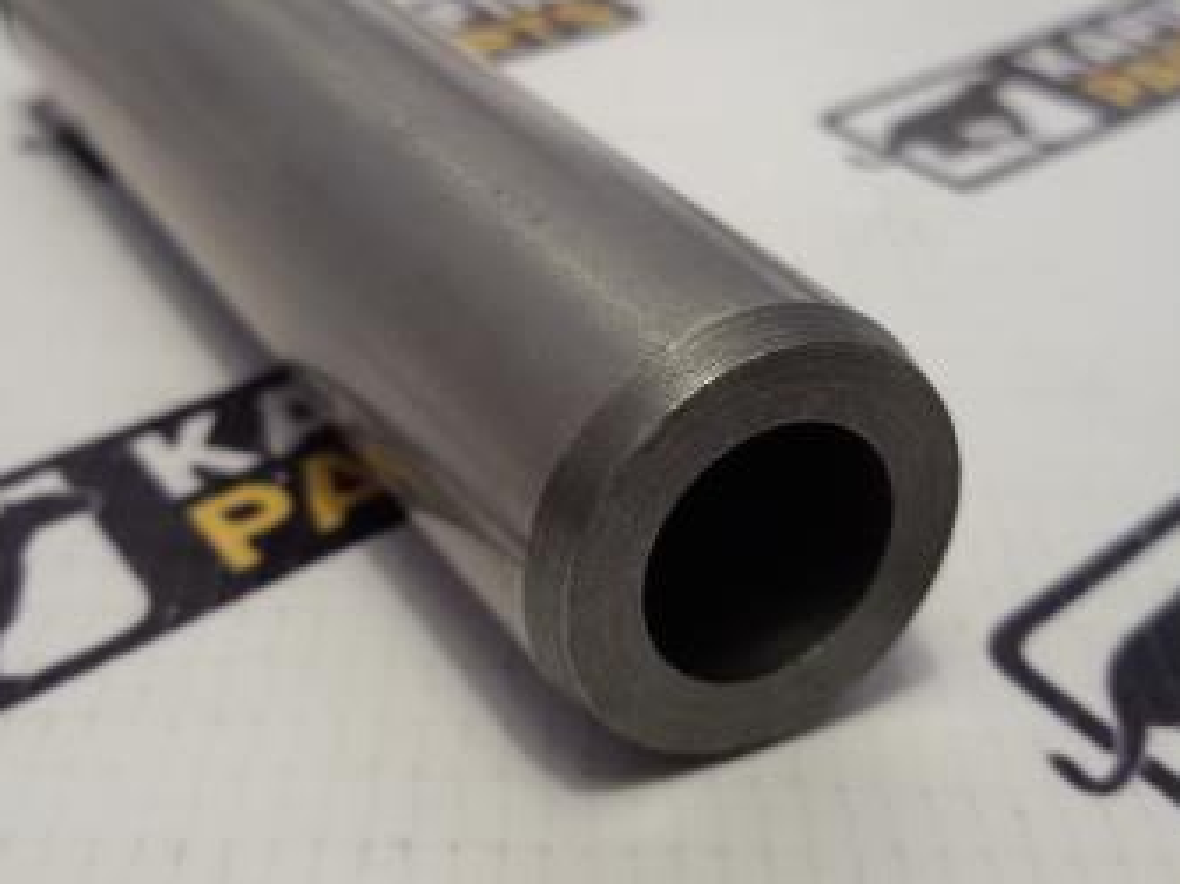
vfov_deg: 29.0
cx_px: 546
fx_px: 1704
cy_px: 368
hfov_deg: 38.2
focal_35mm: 50
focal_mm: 2.93
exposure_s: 1/33
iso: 50
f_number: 2.4
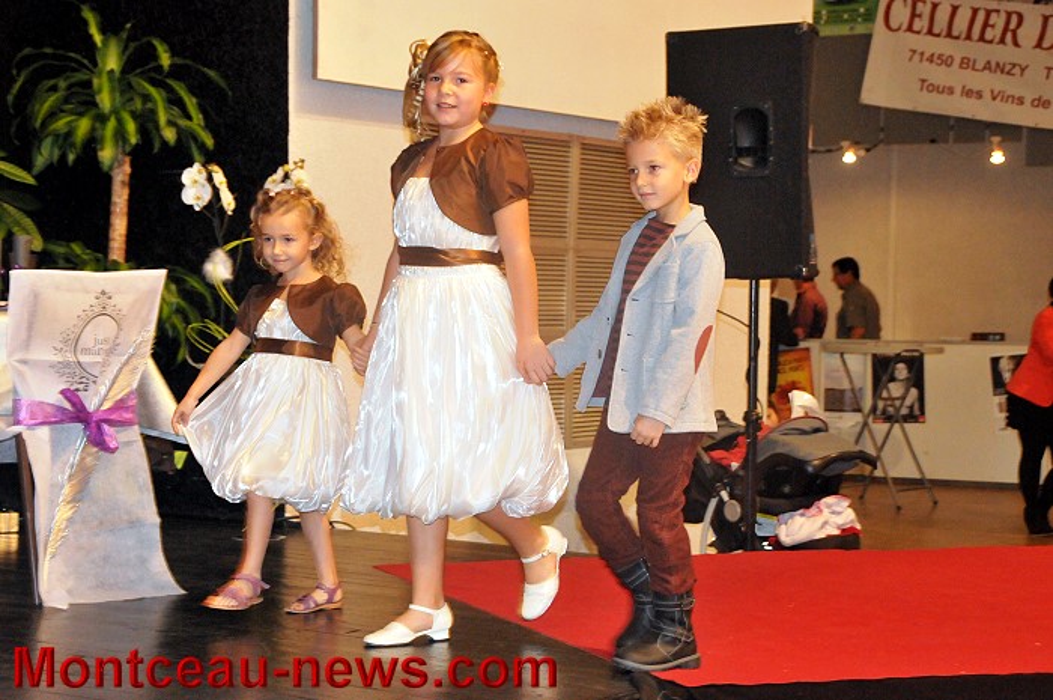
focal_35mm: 72
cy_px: 350
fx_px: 2104
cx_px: 526
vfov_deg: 18.9
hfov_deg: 28.1
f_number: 7.1
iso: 3200
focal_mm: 48
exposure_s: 1/80
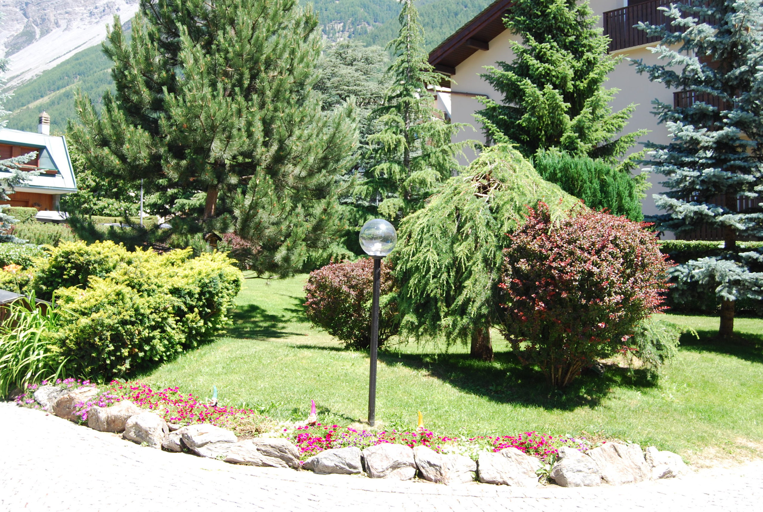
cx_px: 382
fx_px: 828
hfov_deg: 49.5
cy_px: 256
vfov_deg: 34.4
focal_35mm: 39
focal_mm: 26
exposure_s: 1/200
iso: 200
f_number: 7.1
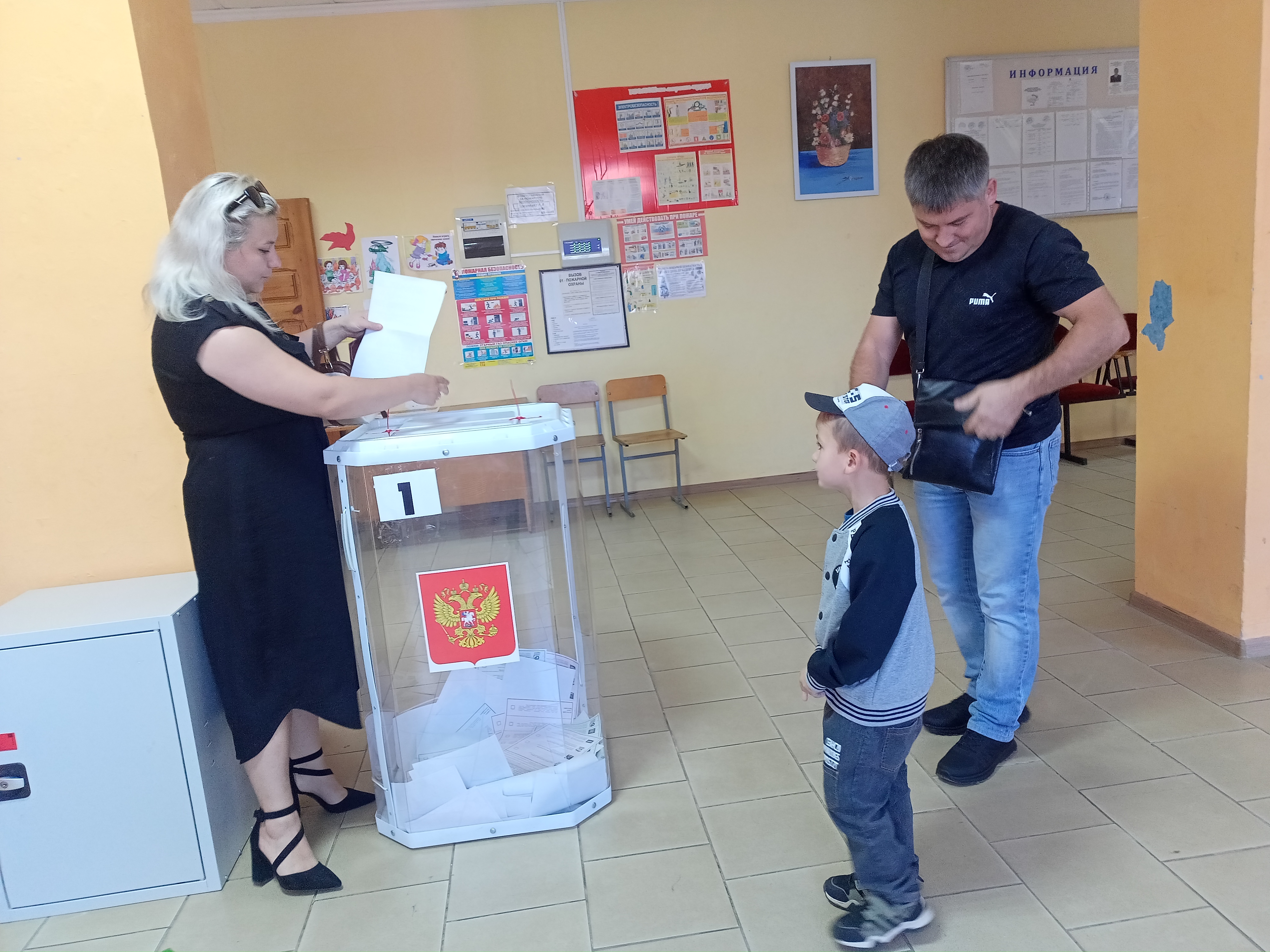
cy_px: 476
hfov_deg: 63.4
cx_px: 635
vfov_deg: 49.7
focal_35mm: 28
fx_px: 1027
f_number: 1.8
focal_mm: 4.69
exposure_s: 1/50
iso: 370
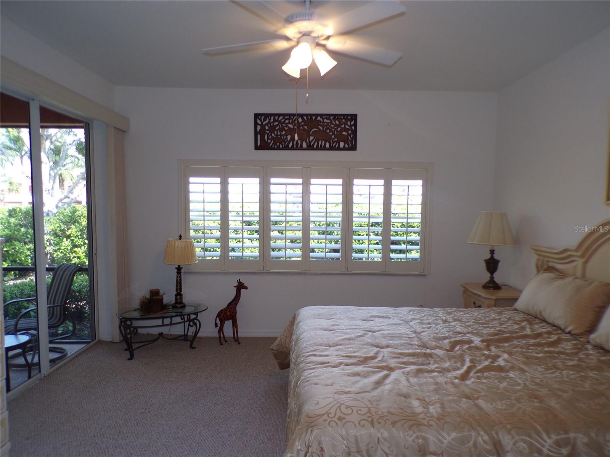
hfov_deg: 71.6
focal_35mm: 24
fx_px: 423
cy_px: 228
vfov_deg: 56.8
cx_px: 305
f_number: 3
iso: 100
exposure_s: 1/50
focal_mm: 4.3
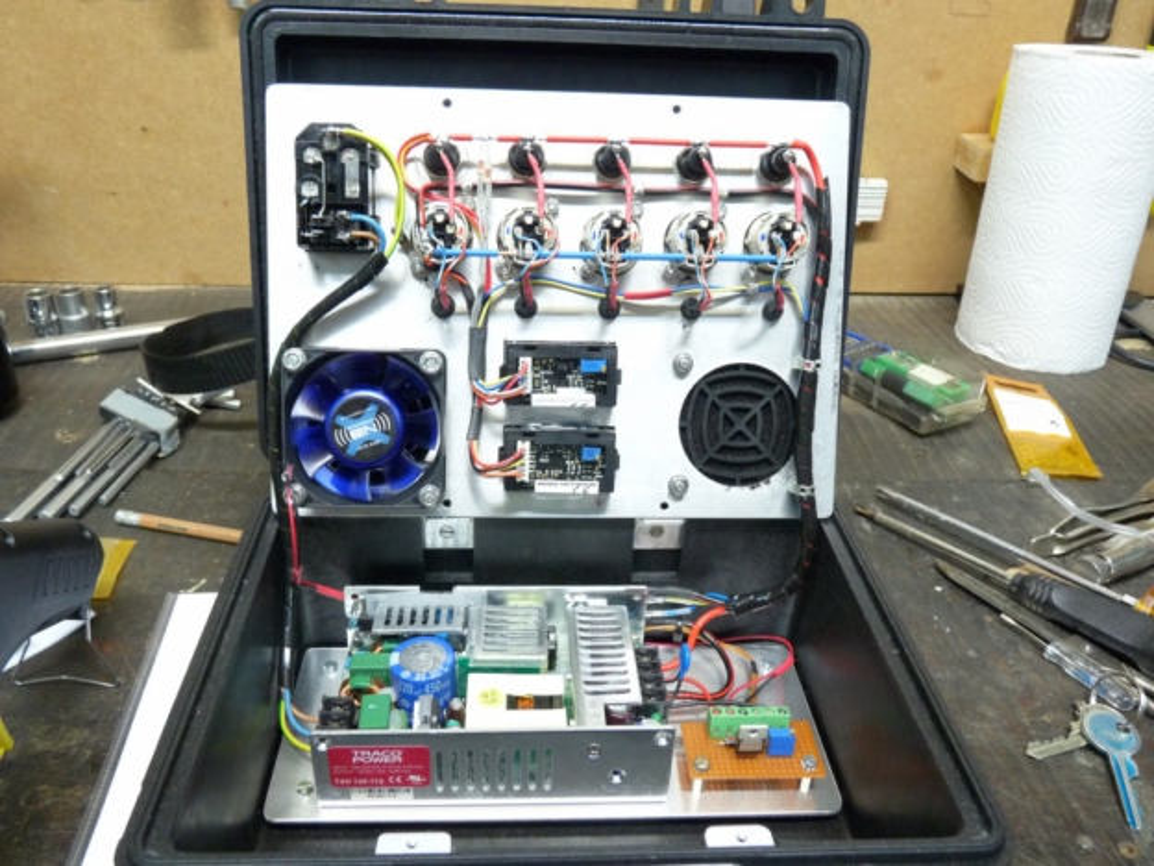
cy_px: 433
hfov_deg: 61.7
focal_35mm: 29
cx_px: 577
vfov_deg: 48.2
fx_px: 967
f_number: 2.8
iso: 400
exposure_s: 1/15
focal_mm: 5.2
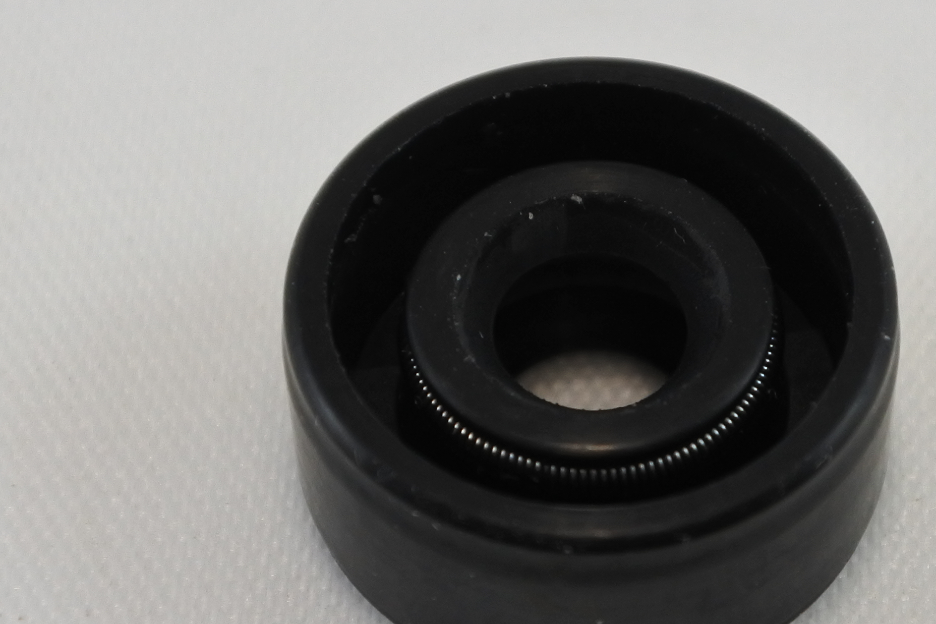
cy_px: 393
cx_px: 576
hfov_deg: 15.5
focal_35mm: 132
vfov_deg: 10.4
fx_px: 3431
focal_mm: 16.5
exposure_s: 1/250
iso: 400
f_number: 4.5
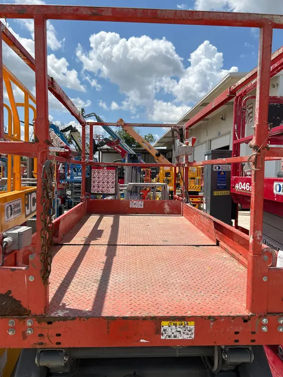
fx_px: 283
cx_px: 142
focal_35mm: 26
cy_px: 188
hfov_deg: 53.1
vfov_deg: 67.3
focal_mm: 5.7
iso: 50
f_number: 1.5
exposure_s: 1/5587
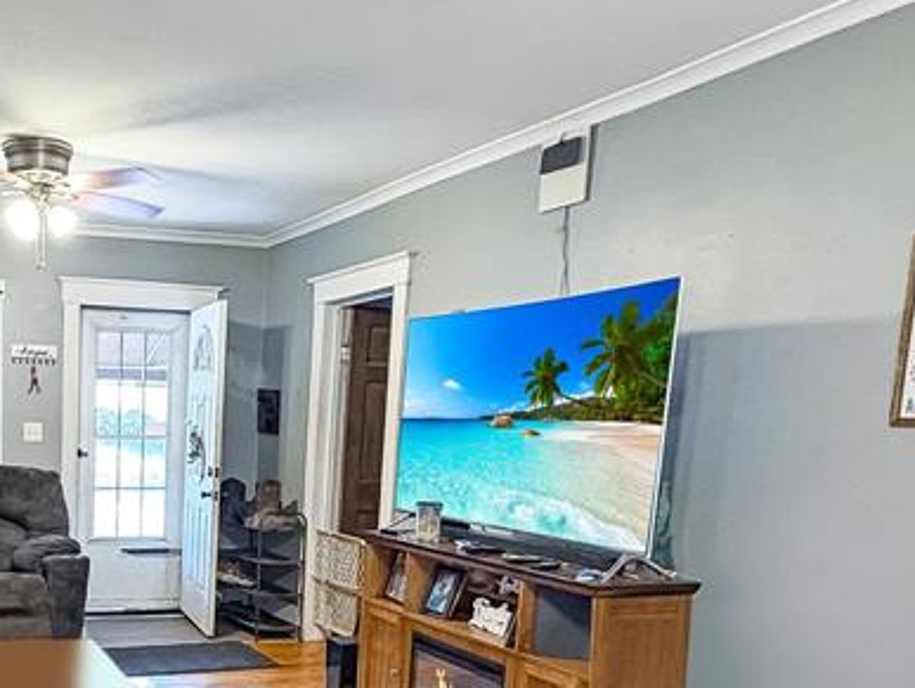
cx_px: 128
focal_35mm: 37
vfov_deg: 37.0
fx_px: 979
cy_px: 575
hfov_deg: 46.2
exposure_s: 1/60
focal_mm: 2.22
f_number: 2.2
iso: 500
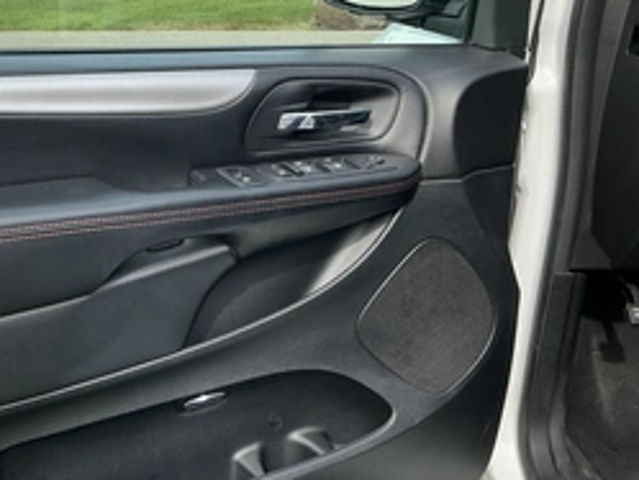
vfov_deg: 32.0
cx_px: 144
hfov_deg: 40.6
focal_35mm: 45
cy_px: 316
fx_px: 831
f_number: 1.8
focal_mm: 3
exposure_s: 1/406
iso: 25
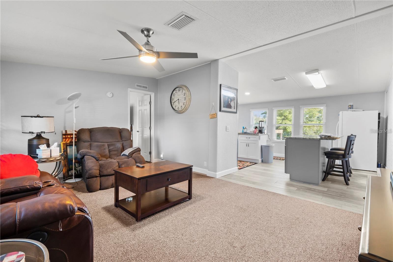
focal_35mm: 16
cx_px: 196
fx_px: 175
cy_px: 131
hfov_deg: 96.7
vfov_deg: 73.7
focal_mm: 16
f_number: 10
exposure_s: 1/1.67
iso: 1000
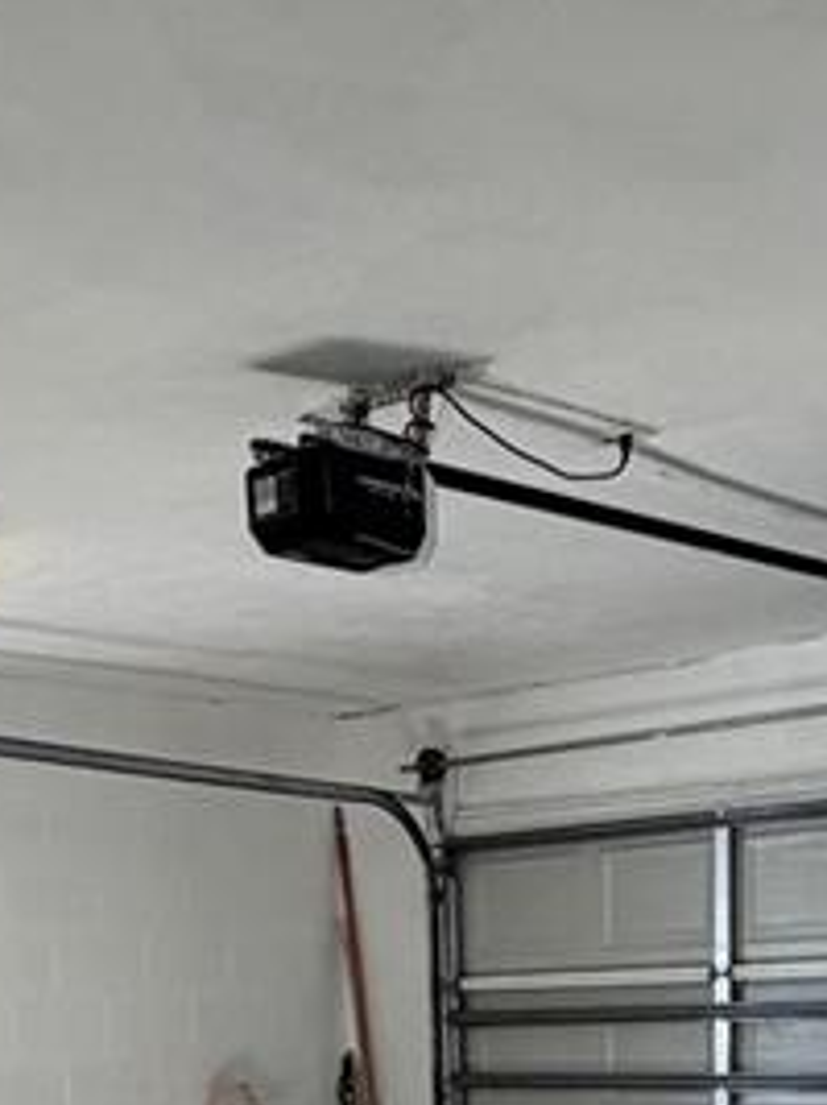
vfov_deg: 24.6
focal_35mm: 63
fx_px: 2008
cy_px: 1606
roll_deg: +2.0
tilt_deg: -16.4
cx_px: 476
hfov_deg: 23.2
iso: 160
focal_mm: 2.22
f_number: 2.2
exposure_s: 1/121
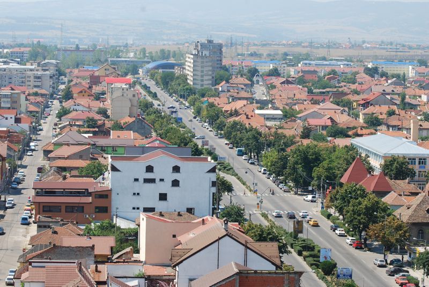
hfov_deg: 19.4
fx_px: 1253
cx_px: 214
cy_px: 144
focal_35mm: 105
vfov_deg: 13.1
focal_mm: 70
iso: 200
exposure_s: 1/250
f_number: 10
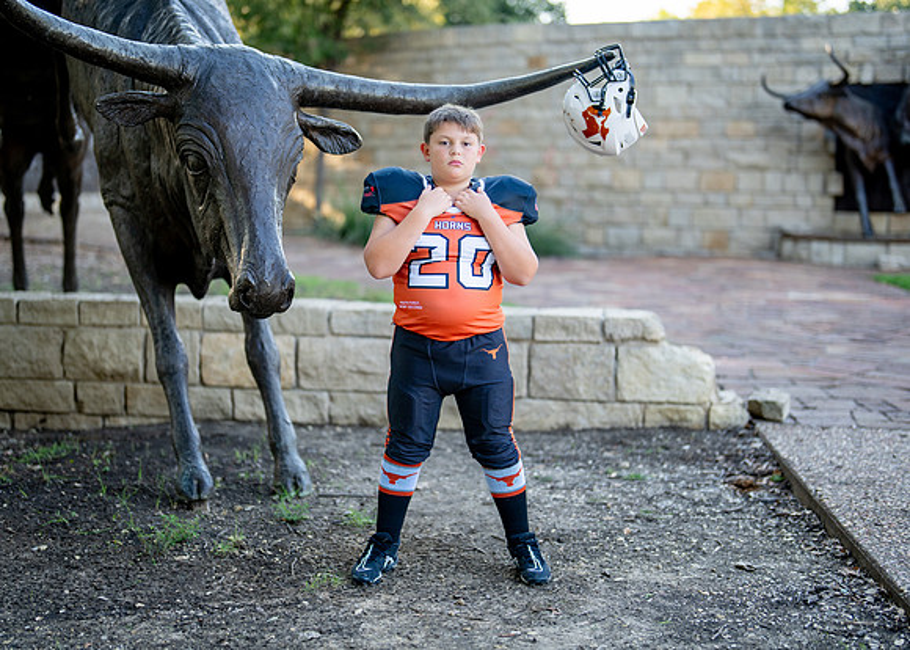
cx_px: 432
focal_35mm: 58
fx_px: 1498
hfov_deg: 33.8
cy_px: 335
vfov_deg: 24.5
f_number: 1.2
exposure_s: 1/1000
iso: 200
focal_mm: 50
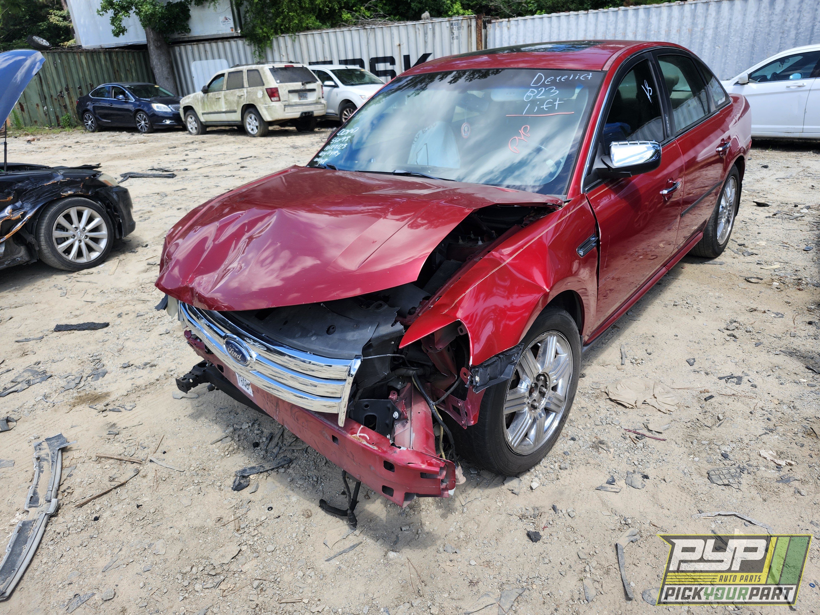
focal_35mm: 23
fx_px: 545
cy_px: 308
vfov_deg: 58.9
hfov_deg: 73.9
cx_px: 410
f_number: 1.8
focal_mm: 5.54
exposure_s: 1/655
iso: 25
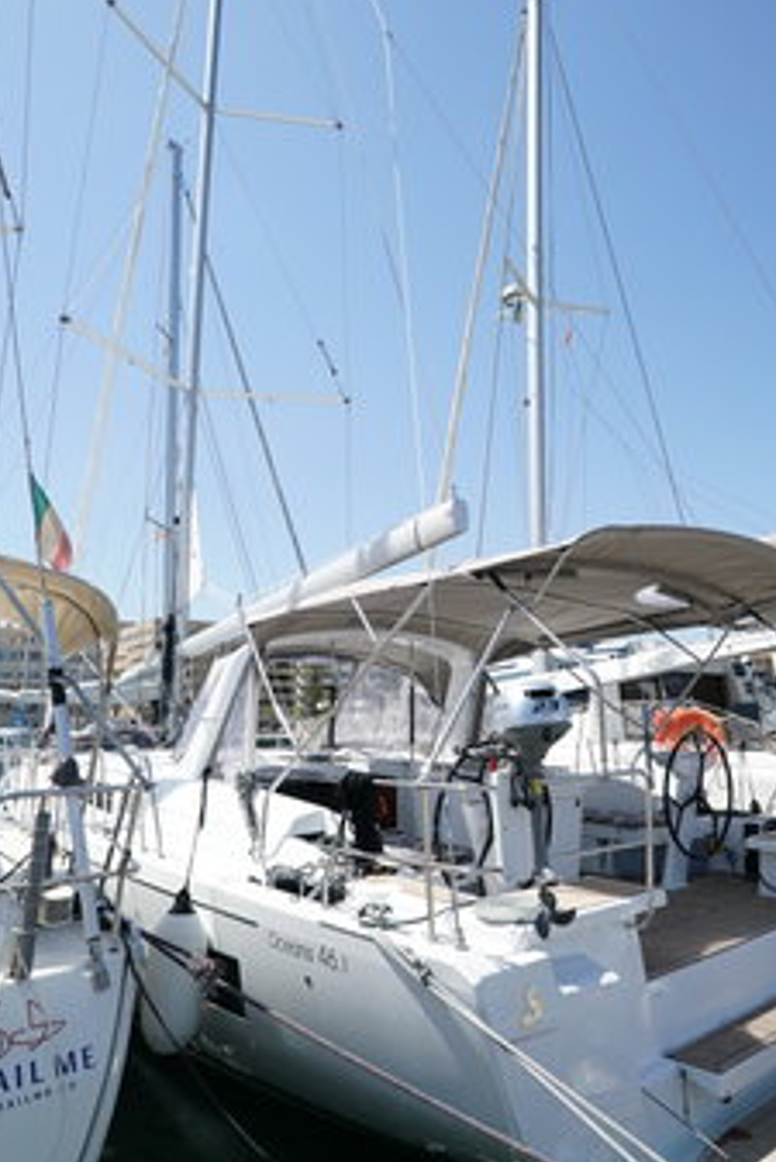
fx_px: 775
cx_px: 441
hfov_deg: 53.0
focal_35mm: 24
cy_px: 533
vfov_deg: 73.6
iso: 1600
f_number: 5.6
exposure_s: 1/8000
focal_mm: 18
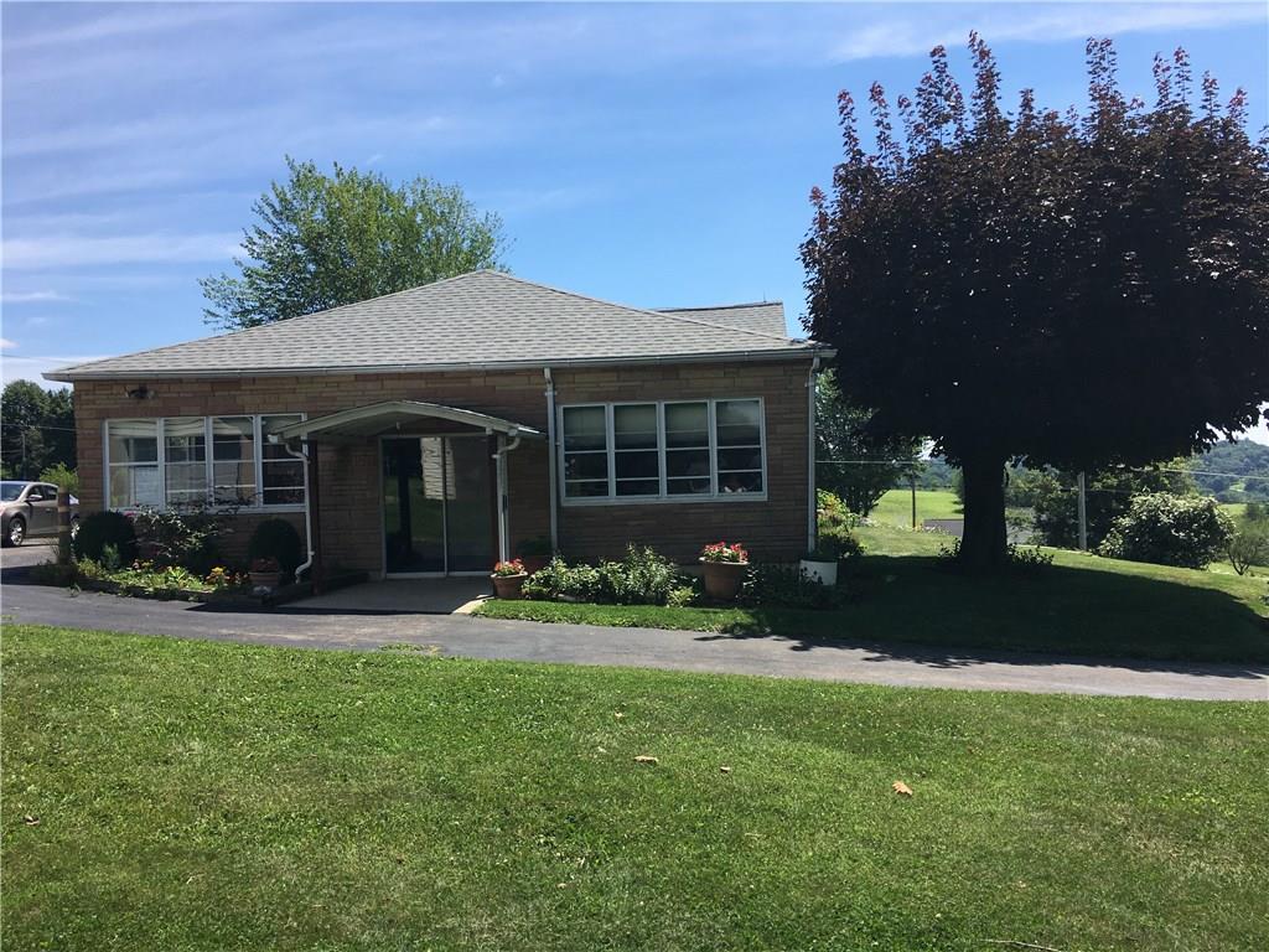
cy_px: 476
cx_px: 634
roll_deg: +2.3
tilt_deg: +0.5
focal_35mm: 29
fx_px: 1063
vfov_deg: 48.2
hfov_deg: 61.7
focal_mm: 4.15
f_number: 2.2
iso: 25
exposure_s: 1/1709
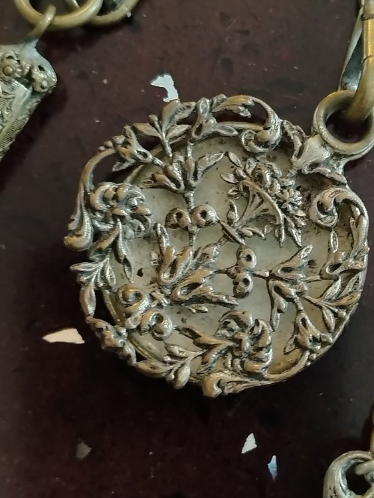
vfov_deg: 27.0
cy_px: 259
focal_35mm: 72
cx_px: 251
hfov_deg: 20.4
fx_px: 1037
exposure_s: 1/24
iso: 2944
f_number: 1.75
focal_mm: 5.25
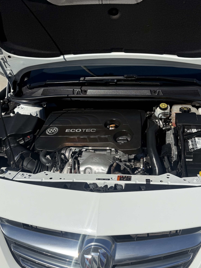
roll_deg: -7.0
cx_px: 122
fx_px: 271
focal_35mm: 35
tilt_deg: -17.9
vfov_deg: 52.2
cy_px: 106
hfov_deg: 40.5
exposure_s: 1/7353
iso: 80
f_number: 1.78
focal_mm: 6.76
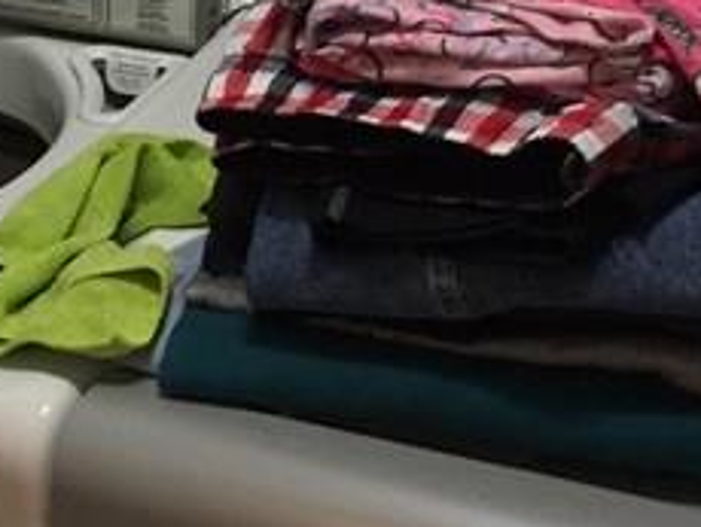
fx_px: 2615
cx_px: 296
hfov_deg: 15.3
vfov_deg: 11.1
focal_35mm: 129
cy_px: -271
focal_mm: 4.15
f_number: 2.2
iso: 100
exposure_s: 1/15
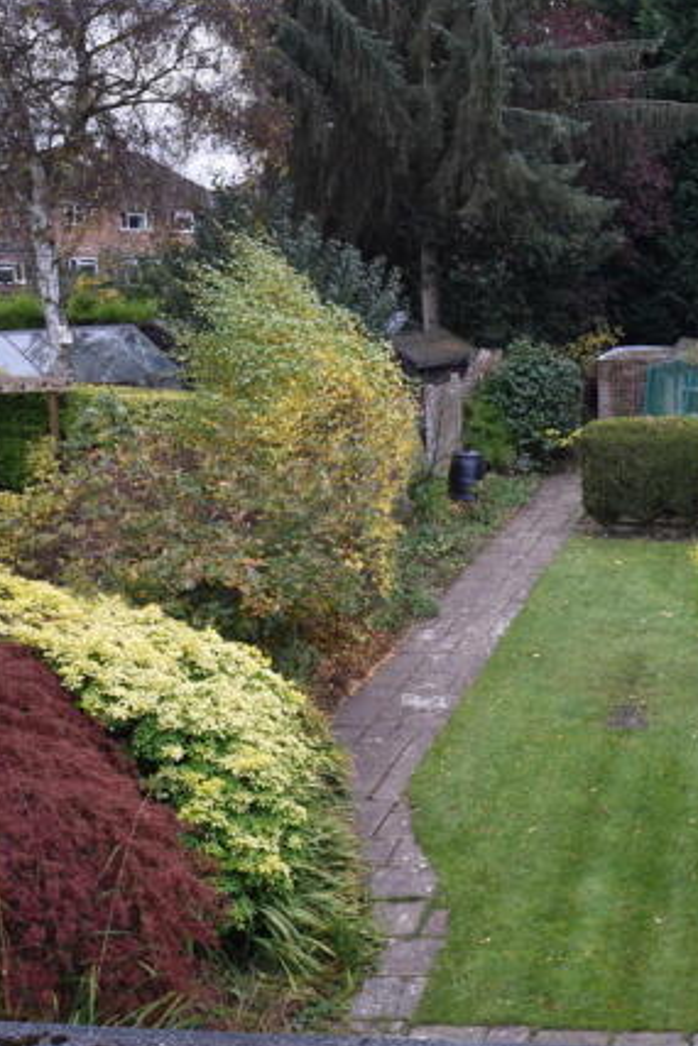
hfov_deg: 27.1
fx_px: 1337
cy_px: 525
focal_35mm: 46
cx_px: 743
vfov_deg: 42.7
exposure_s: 1/100
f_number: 5
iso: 400
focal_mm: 20
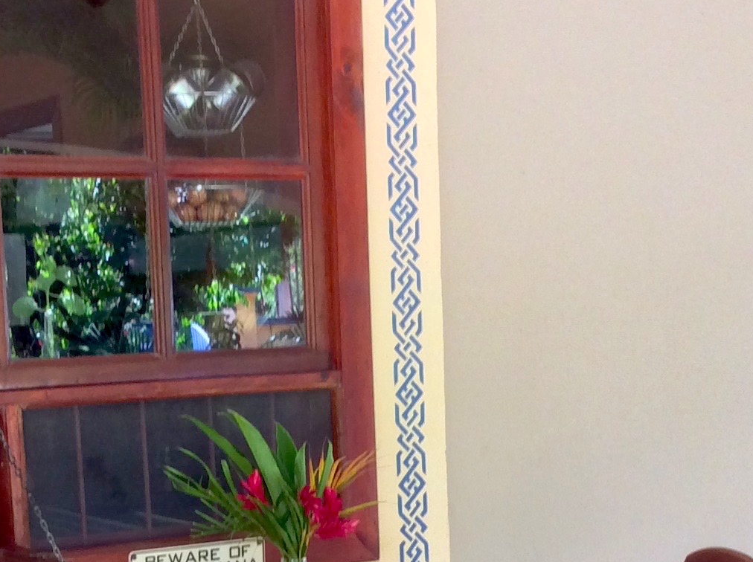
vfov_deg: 17.7
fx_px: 1781
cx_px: 286
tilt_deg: -7.4
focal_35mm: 82
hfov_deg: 23.8
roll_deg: +3.0
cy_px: 516
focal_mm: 3.3
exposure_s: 1/30
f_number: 2.4
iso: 40
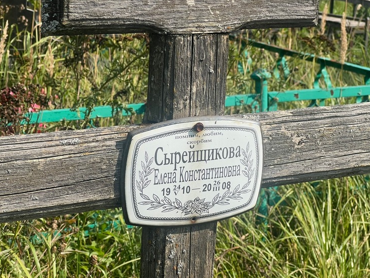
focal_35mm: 84
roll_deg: -2.8
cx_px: 199
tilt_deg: -18.3
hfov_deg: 23.3
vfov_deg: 17.6
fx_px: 898
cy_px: 129
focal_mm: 9
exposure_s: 1/579
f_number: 2.8
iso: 32
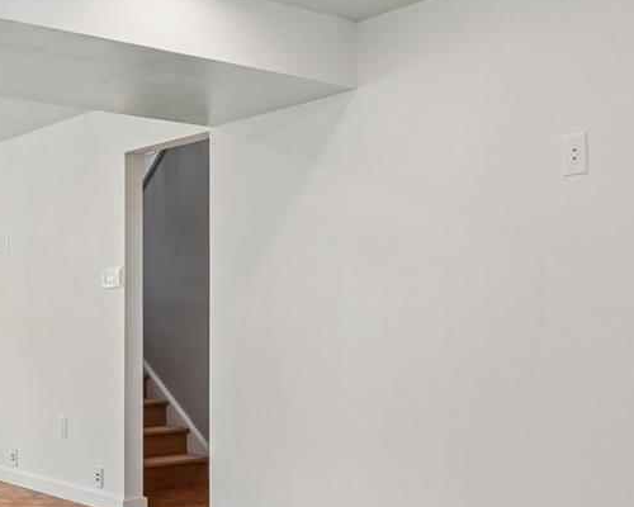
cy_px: 323
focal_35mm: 50
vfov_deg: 30.4
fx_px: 929
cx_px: 216
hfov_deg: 37.3
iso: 250
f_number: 8
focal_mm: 11
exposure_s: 1/30
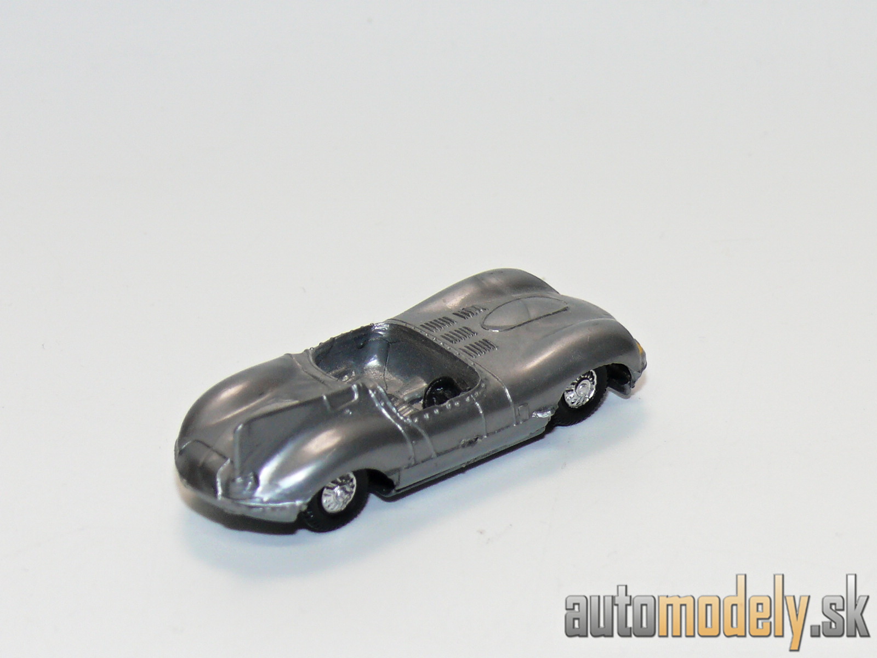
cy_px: 329
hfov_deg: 13.7
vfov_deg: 10.3
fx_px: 3648
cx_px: 438
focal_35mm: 144
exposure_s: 1/30
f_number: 4
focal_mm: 17.2
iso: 100
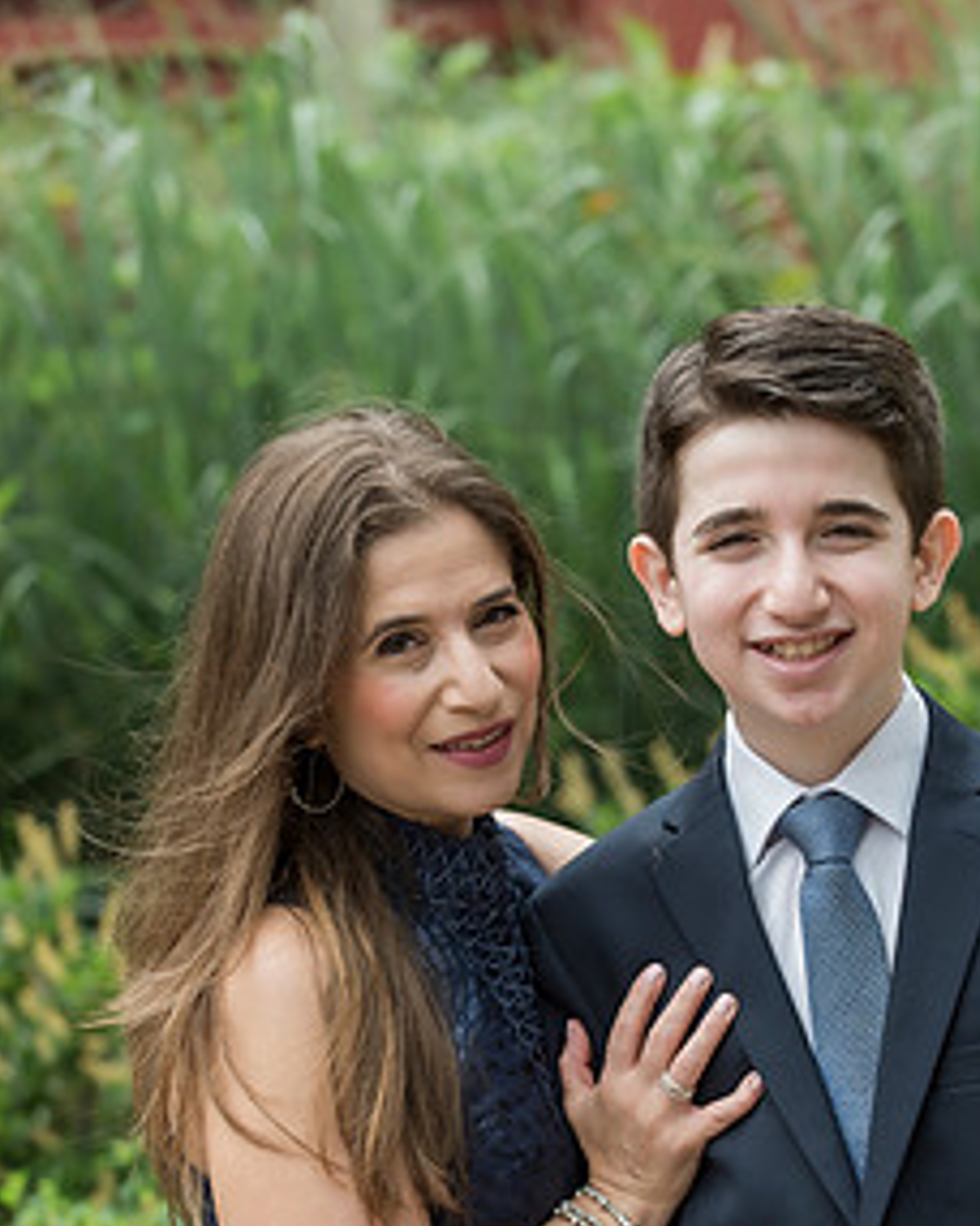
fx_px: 5257
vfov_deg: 13.3
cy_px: 873
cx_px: 640
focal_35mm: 145
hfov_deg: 10.6
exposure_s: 1/640
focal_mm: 98
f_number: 3.5
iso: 400
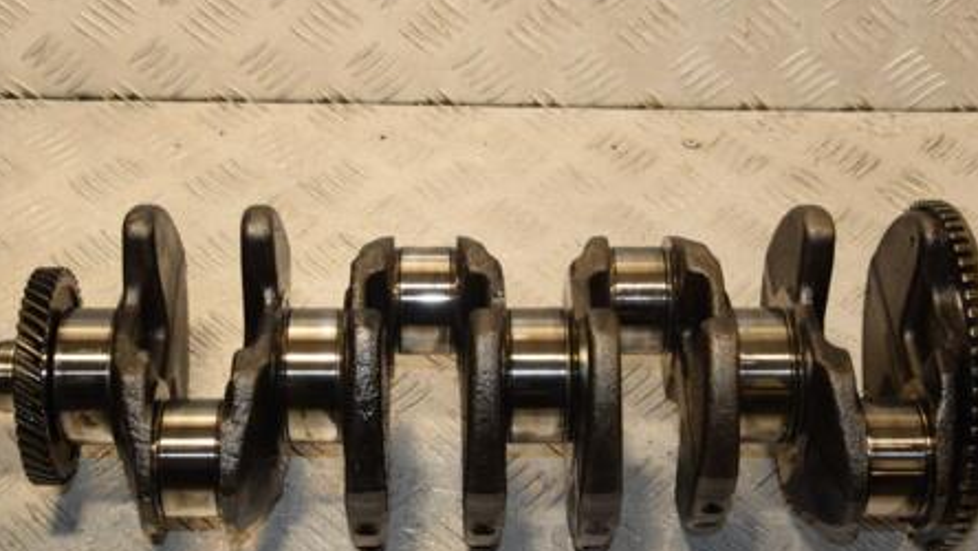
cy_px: 264
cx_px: 460
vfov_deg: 17.7
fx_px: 1764
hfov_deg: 31.0
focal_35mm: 68
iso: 800
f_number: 6.3
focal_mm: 32
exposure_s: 1/200
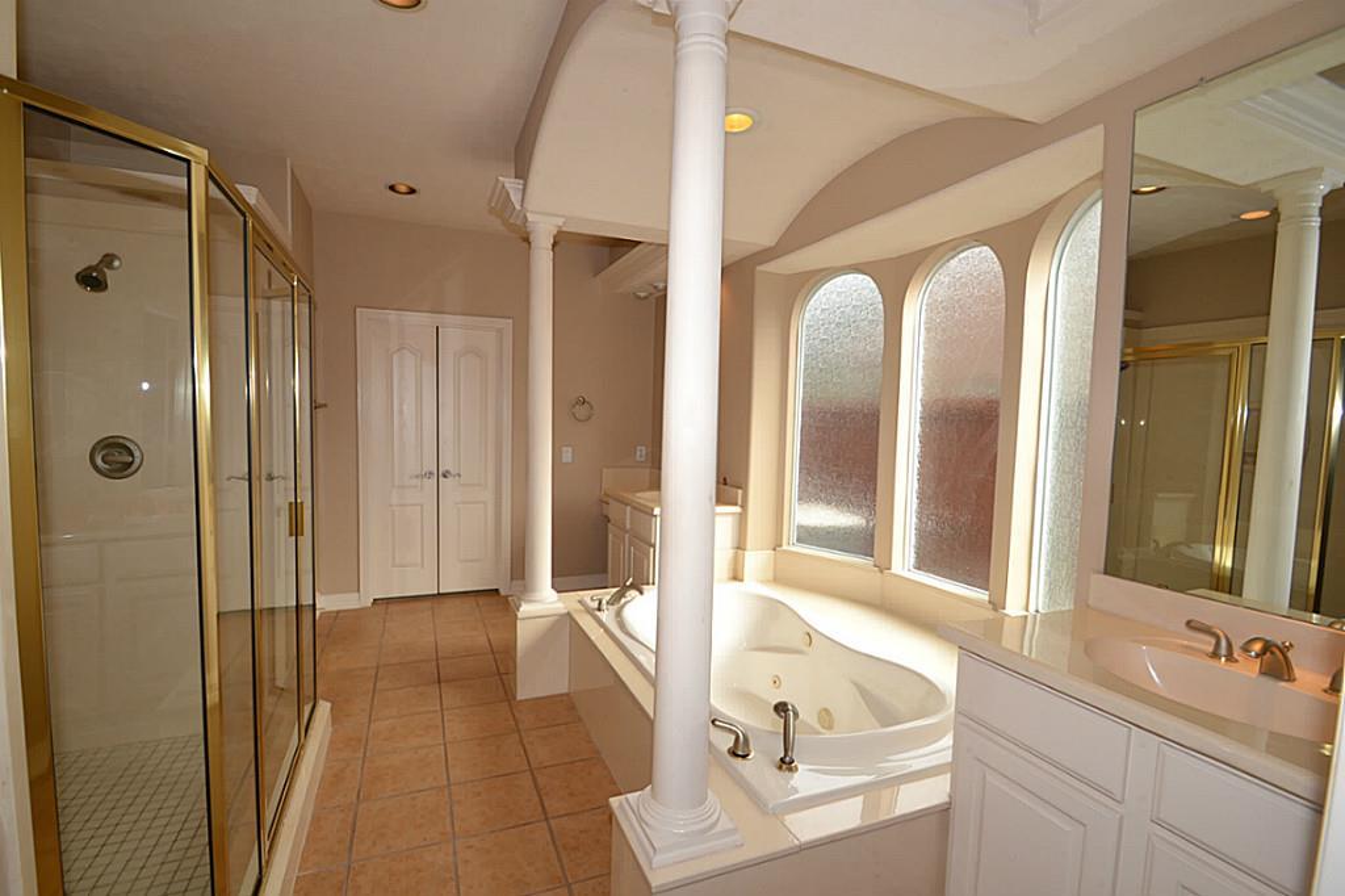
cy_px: 448
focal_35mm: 15
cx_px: 672
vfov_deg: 77.3
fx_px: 560
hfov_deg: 100.4
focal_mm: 10
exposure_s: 1/125
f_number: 5.6
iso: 200
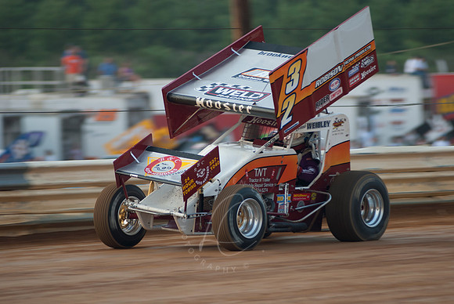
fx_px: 3787
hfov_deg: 6.9
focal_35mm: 300
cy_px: 152
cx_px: 227
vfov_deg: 4.6
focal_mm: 200
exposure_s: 1/400
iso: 100
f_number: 2.8
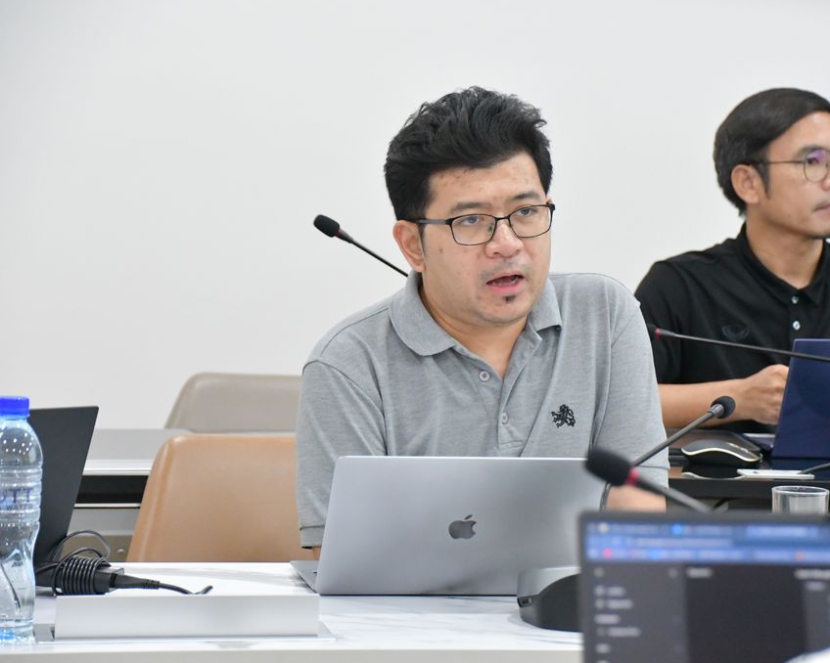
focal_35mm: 161
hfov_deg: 12.0
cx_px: 493
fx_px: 3954
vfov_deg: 9.6
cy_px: 331
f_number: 5.3
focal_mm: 95
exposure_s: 1/125
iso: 8000
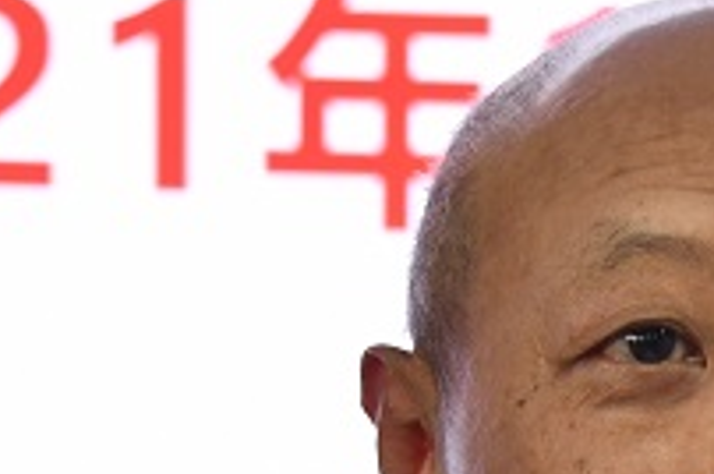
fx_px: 6891
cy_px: 941
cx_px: 831
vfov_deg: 3.9
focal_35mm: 348
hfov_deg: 5.9
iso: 800
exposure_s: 1/50
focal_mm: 65
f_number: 5.6
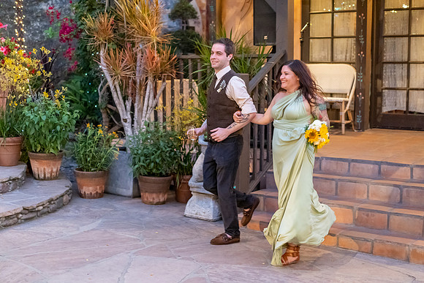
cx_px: 212
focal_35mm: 55
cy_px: 142
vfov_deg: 24.6
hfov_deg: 36.2
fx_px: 648
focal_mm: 55
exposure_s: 1/200
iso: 2500
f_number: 1.8
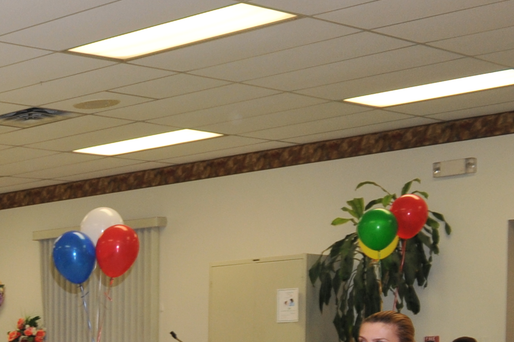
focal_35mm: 88
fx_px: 1255
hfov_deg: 18.1
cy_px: 479
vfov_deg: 14.6
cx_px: -427
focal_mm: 24
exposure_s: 1/60
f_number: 9
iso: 1000
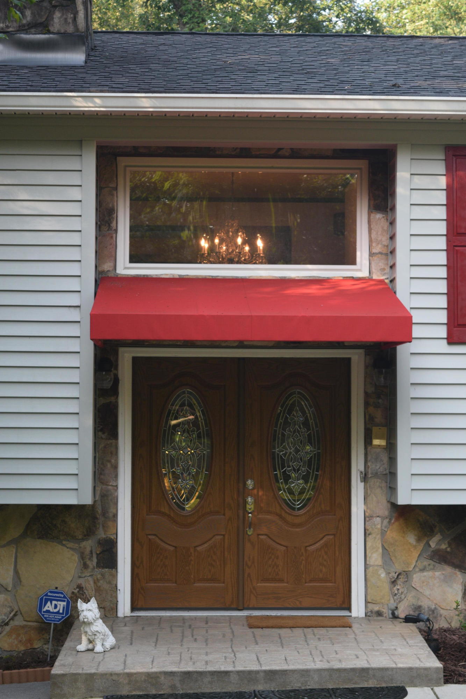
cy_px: 350
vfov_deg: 24.6
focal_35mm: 82
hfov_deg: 16.6
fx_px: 1602
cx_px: 233
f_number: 5.6
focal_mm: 55
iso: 400
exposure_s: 1/125
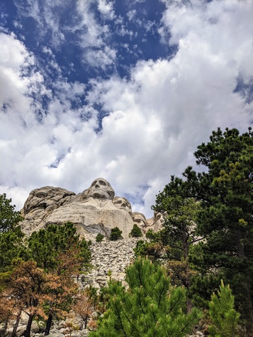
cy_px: 168
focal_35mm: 27
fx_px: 263
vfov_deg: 65.3
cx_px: 126
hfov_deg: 51.4
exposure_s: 1/7813
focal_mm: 4.44
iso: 72
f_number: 1.8
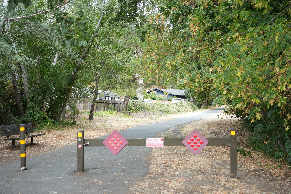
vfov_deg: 27.0
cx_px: 146
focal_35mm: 50
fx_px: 404
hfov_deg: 39.6
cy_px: 97
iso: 800
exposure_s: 1/320
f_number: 4.5
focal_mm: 50
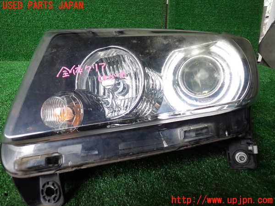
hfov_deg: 60.0
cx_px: 138
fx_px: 238
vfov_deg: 46.8
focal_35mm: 30
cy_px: 103
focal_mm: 5.4
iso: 200
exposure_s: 1/80
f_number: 2.3
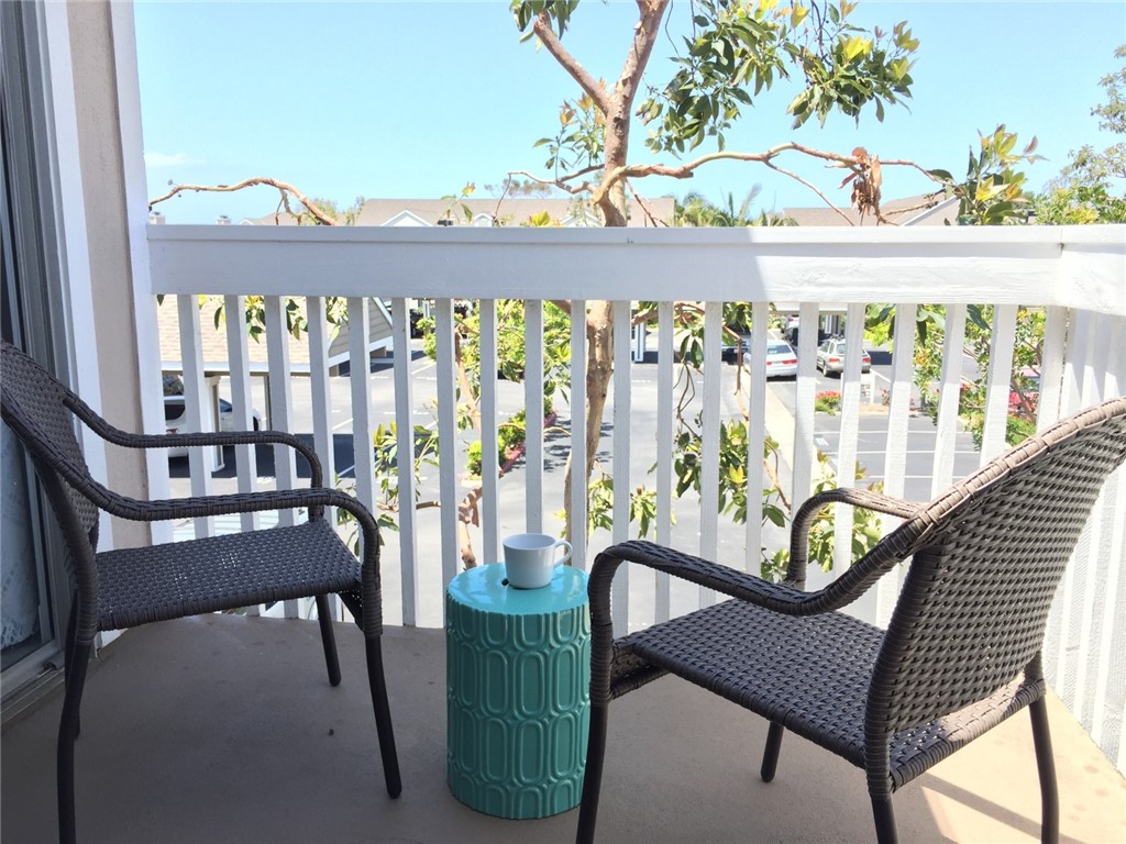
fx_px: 943
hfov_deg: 61.7
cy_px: 422
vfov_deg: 48.2
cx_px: 563
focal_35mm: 29
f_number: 2.2
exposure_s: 1/430
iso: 32
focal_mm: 4.15
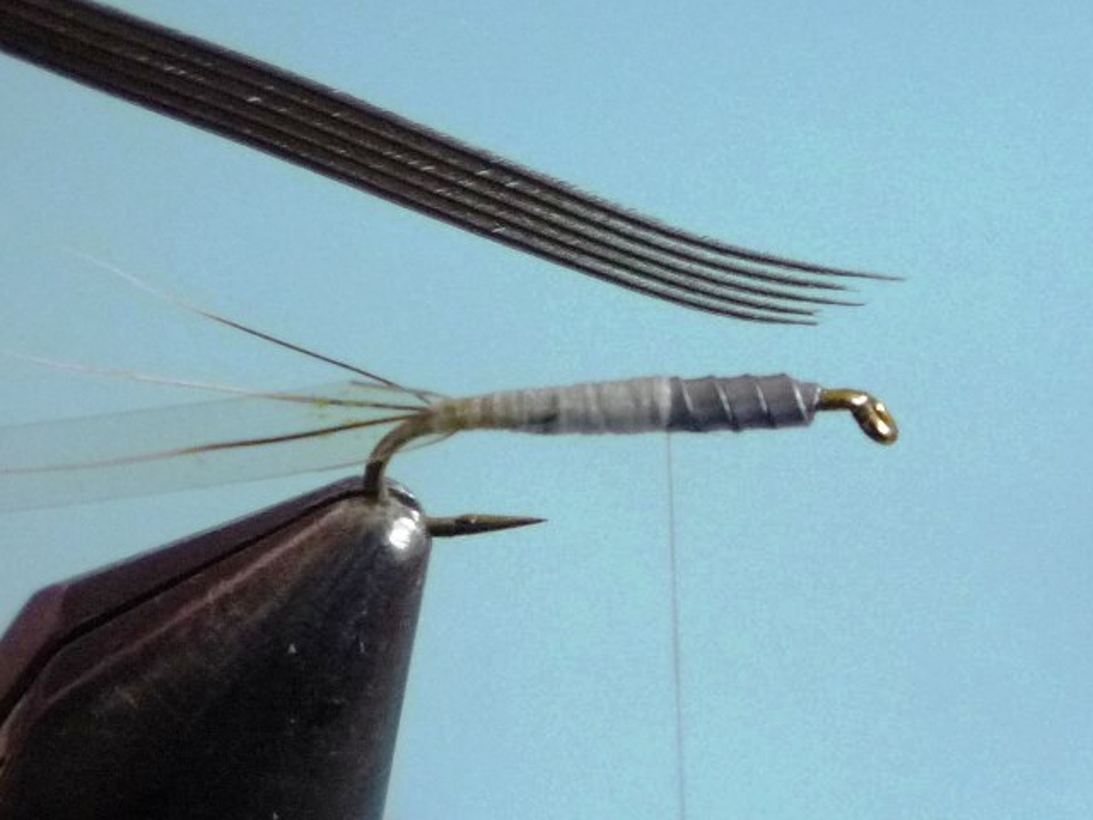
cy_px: 410
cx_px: 546
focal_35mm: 30
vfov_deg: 46.8
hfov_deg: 60.0
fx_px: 947
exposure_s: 1/25
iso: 400
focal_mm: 5.2
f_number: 3.3
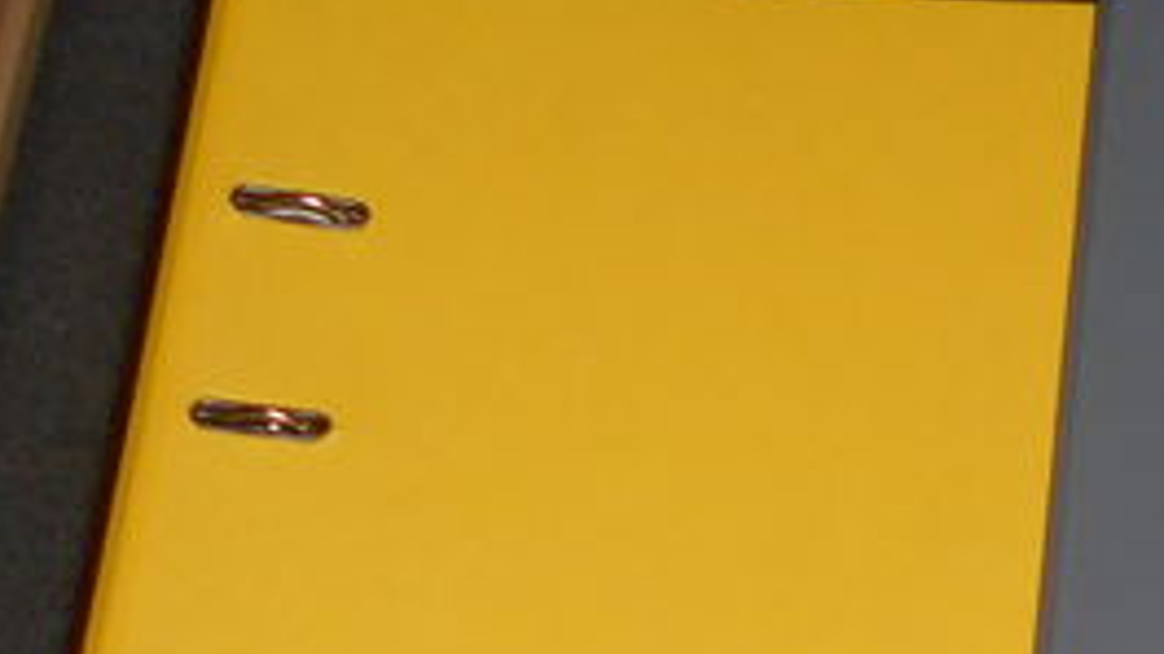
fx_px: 4321
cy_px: 1378
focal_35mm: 140
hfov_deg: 13.7
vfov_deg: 8.2
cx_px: 2091
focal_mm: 5.8
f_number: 3.6
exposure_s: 1/30
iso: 200
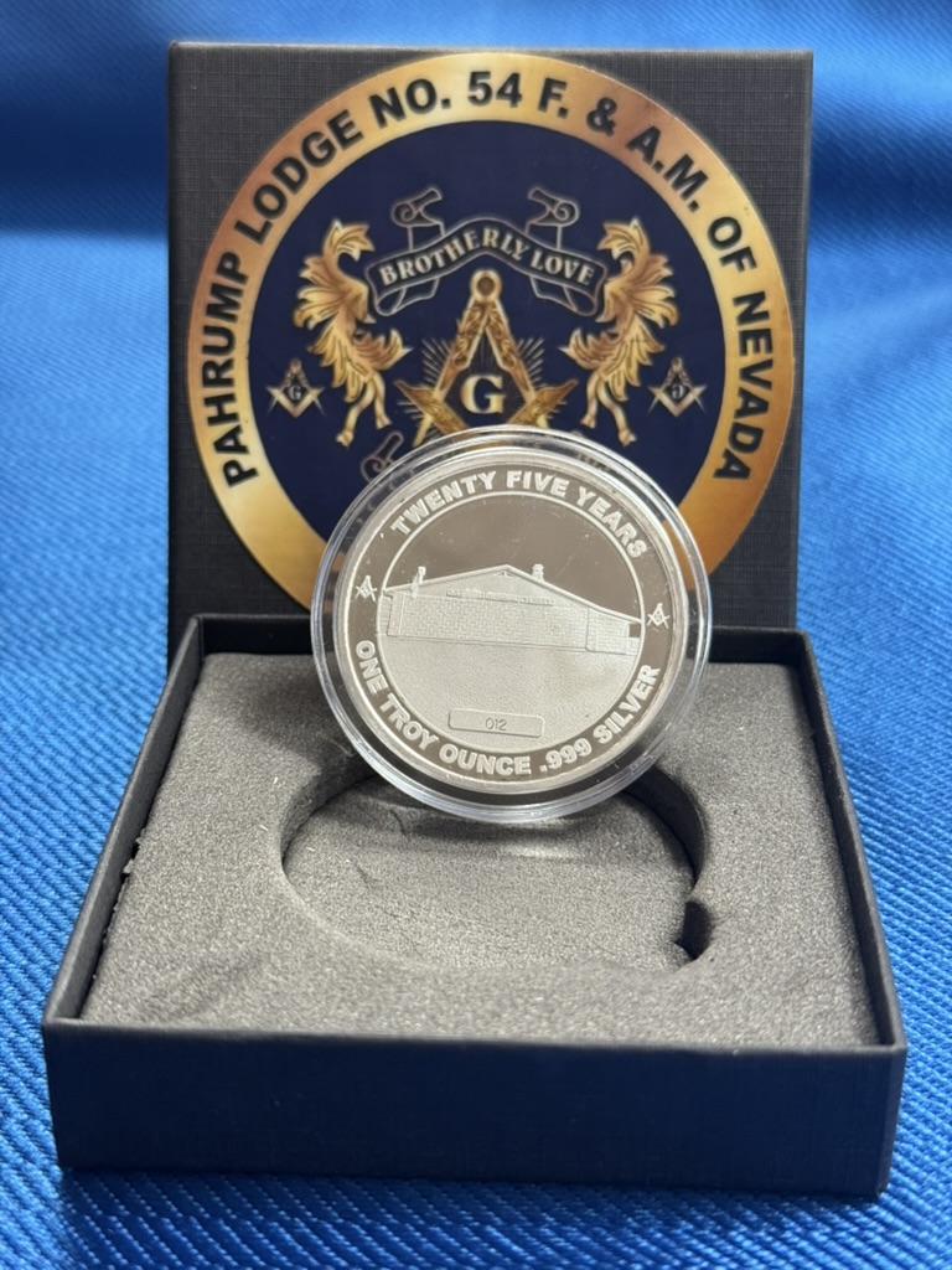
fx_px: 1760
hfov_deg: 30.3
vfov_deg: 39.7
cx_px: 476
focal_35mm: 48
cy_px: 635
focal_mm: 6.76
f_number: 1.78
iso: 160
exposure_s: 1/60
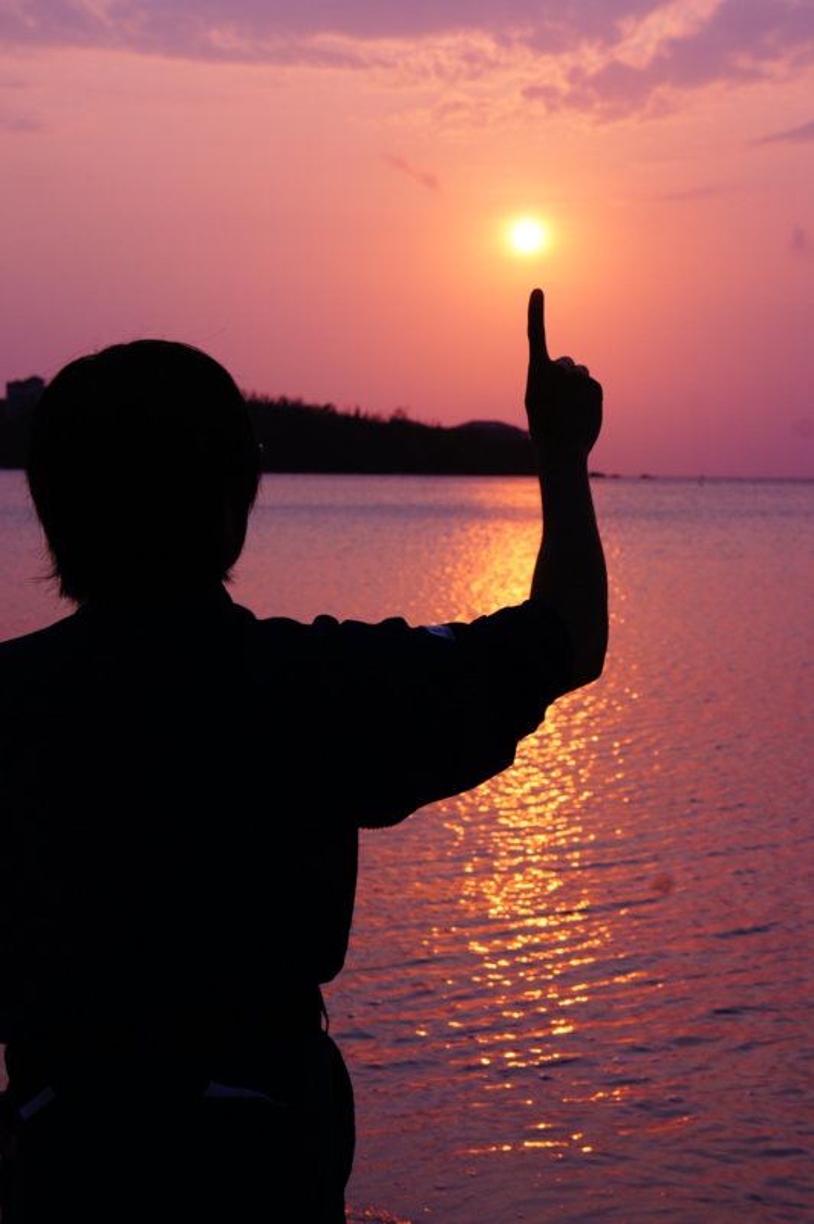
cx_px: 407
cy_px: 612
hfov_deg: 18.5
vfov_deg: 27.5
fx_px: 2497
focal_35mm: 74
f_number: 9
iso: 200
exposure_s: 1/320
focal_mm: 49
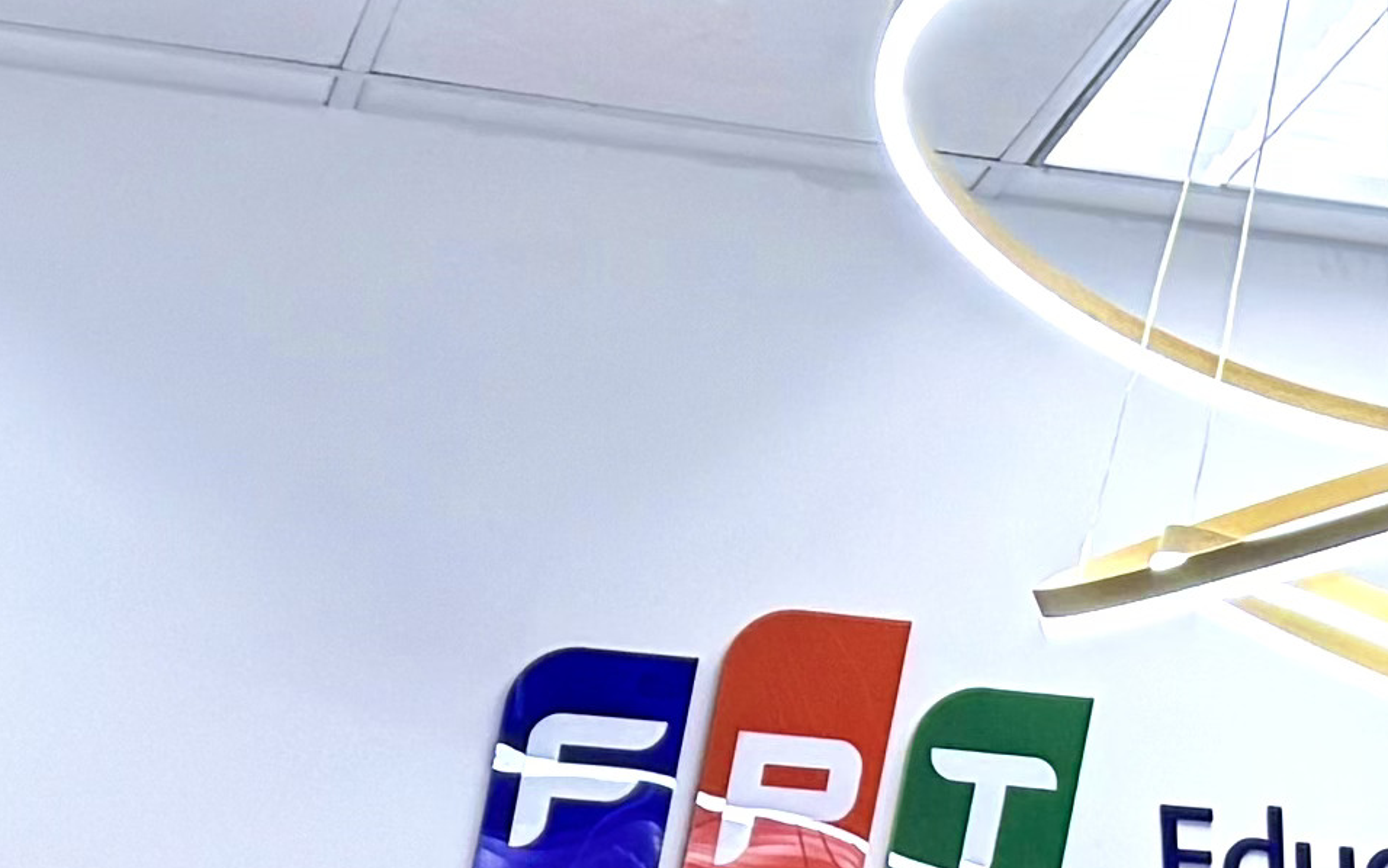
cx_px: 2814
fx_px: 5751
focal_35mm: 152
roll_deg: -0.2
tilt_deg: -6.9
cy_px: 2559
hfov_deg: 12.1
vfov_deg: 7.6
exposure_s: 1/100
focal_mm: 6.76
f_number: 1.78
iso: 80
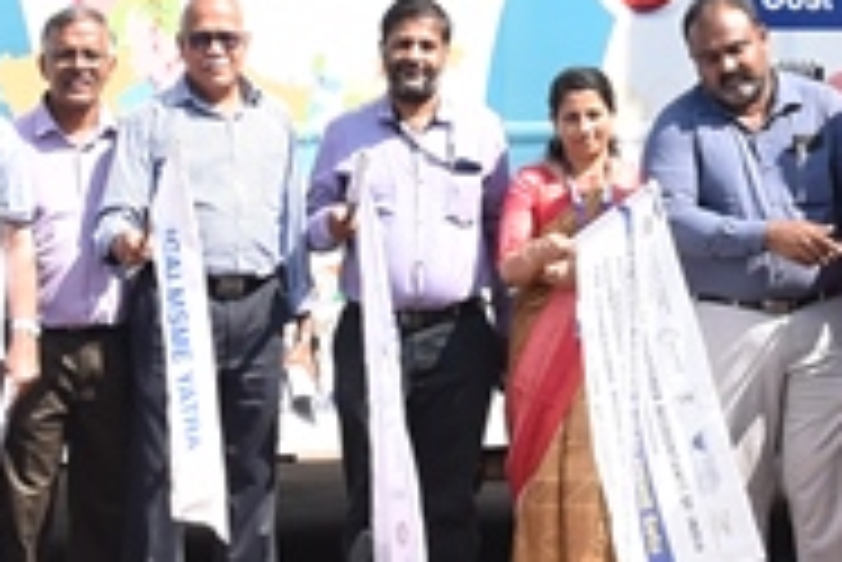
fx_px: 4073
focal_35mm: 174
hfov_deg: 11.8
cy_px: 38
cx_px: 637
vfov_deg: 7.9
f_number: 14
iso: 640
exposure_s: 1/250
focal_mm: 27
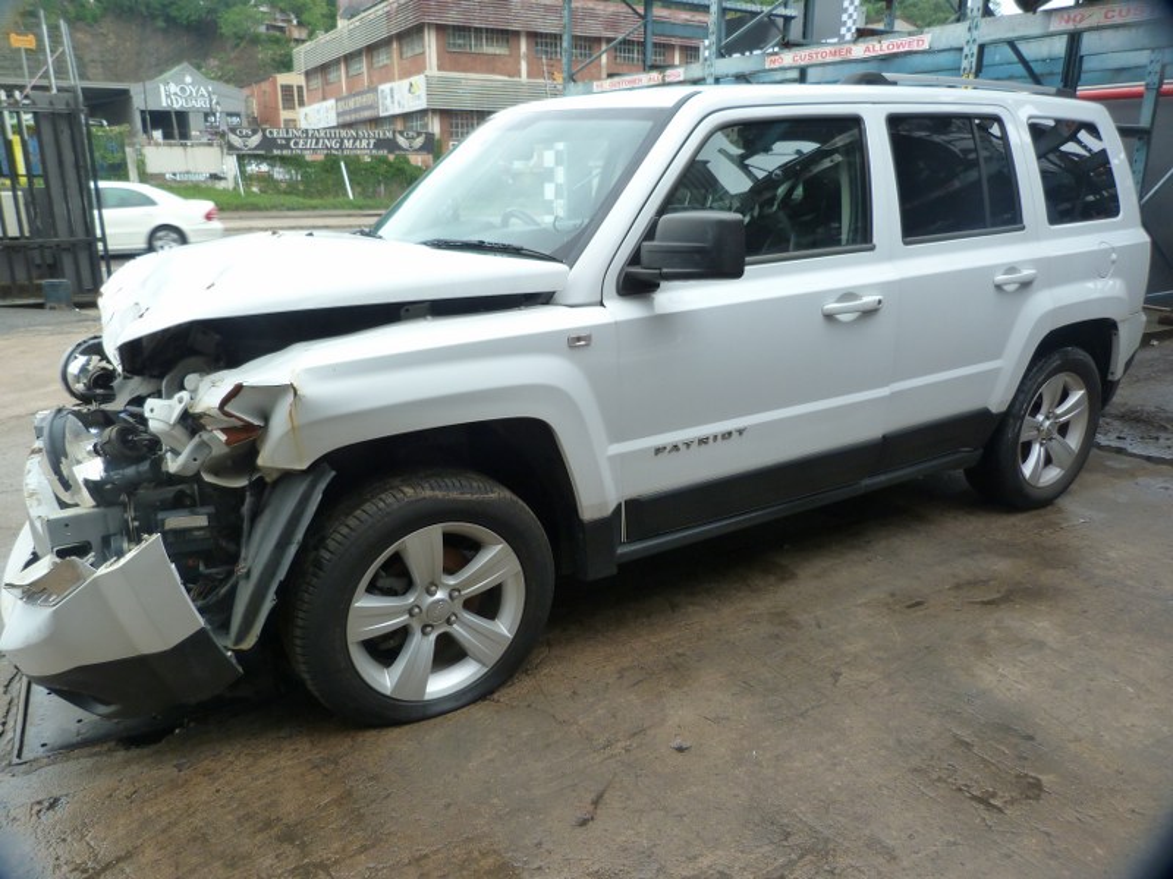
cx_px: 586
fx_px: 847
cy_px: 440
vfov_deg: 54.9
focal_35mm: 25
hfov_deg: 69.4
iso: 125
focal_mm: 4.5
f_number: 2.8
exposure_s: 1/100
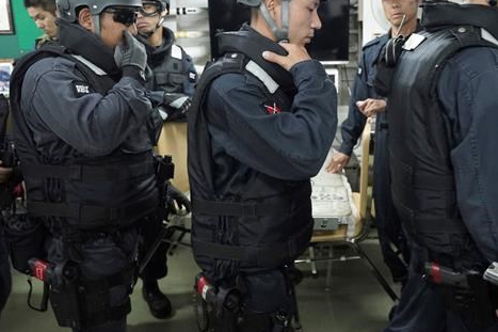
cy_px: 132
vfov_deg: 40.9
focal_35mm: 32
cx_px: 271
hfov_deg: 58.6
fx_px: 442
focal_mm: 23
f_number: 4
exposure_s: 1/125
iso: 4000
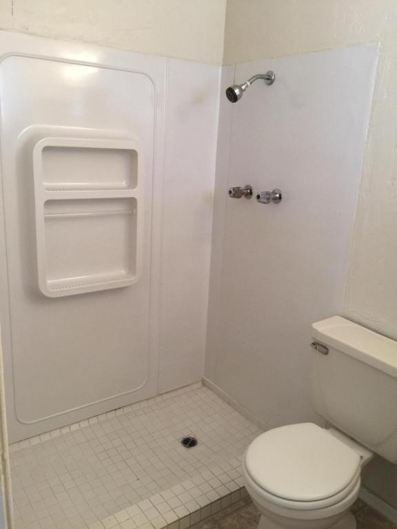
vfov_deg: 61.7
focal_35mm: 29
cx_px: 198
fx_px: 443
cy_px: 264
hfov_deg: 48.2
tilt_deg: -12.4
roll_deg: -3.3
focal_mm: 4.15
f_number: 2.2
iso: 40
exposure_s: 1/30
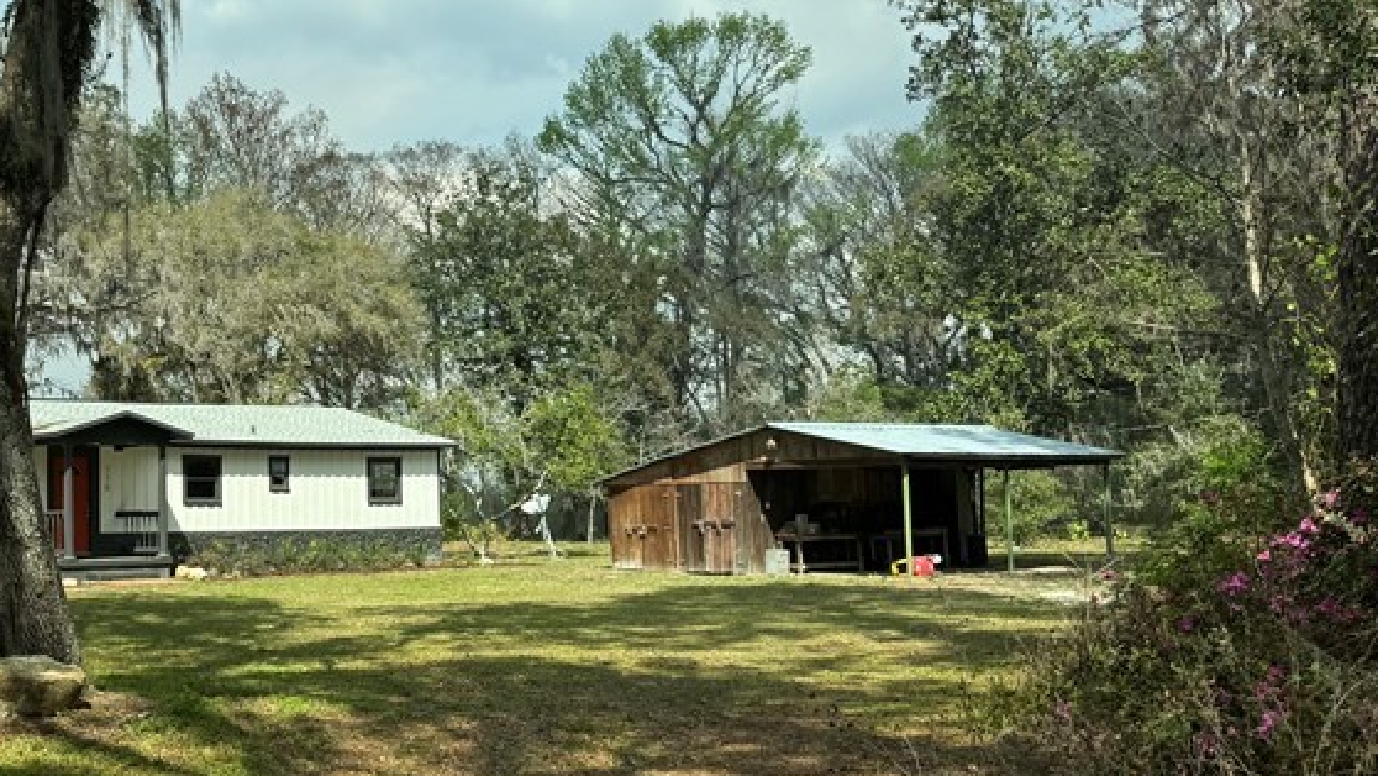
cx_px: 123
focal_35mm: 48
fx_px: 1754
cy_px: 373
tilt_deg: +3.0
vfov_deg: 24.9
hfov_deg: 39.6
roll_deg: +0.8
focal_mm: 6.76
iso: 80
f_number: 1.78
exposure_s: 1/2959
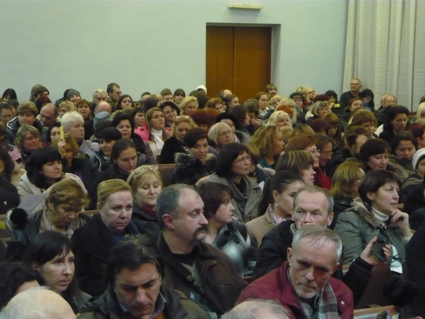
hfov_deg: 23.8
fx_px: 1007
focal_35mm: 82
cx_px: 212
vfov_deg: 18.0
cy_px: 160
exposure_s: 1/8
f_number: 4.4
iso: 800
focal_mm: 13.6
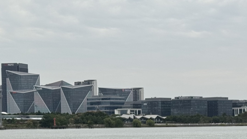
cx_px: 251
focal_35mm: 112
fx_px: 734
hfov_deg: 18.6
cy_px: 147
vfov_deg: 10.7
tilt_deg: -1.8
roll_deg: +1.3
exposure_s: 1/4975
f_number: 1.78
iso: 64
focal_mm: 6.76
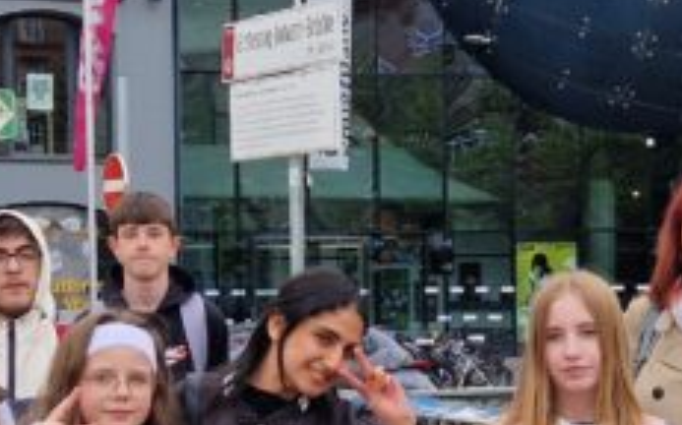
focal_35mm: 108
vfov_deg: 12.0
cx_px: 404
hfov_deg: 19.3
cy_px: 360
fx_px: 2006
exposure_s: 1/410
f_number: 1.8
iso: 50
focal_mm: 5.4
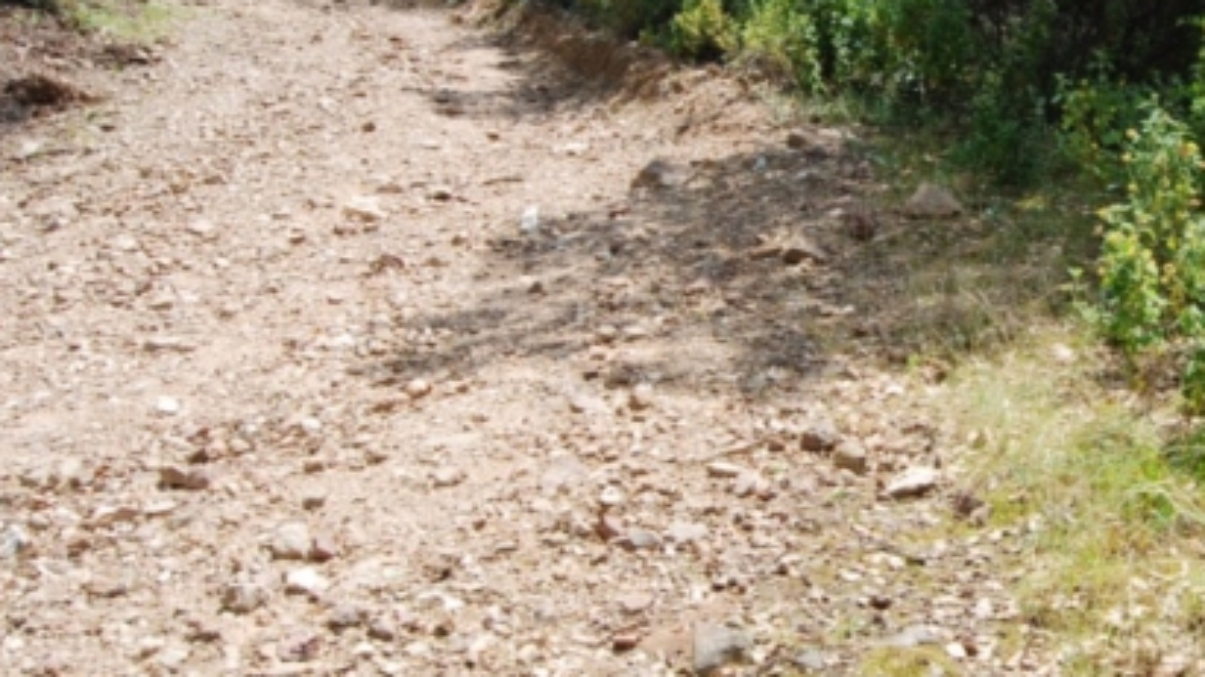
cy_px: 230
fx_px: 1693
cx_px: 982
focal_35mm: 53
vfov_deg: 22.5
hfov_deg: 37.6
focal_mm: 18
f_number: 6.3
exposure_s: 1/160
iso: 100
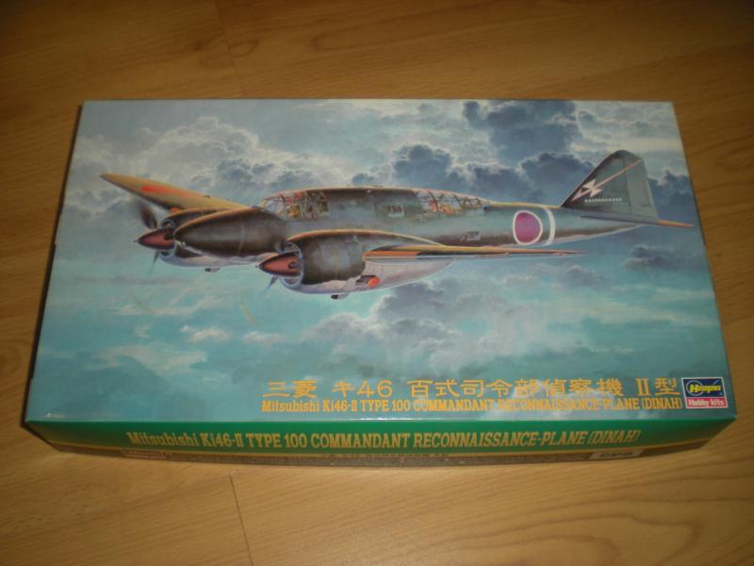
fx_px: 828
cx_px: 377
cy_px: 283
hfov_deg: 49.0
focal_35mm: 38
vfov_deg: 37.7
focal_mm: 6.3
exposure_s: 1/60
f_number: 3.1
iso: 64
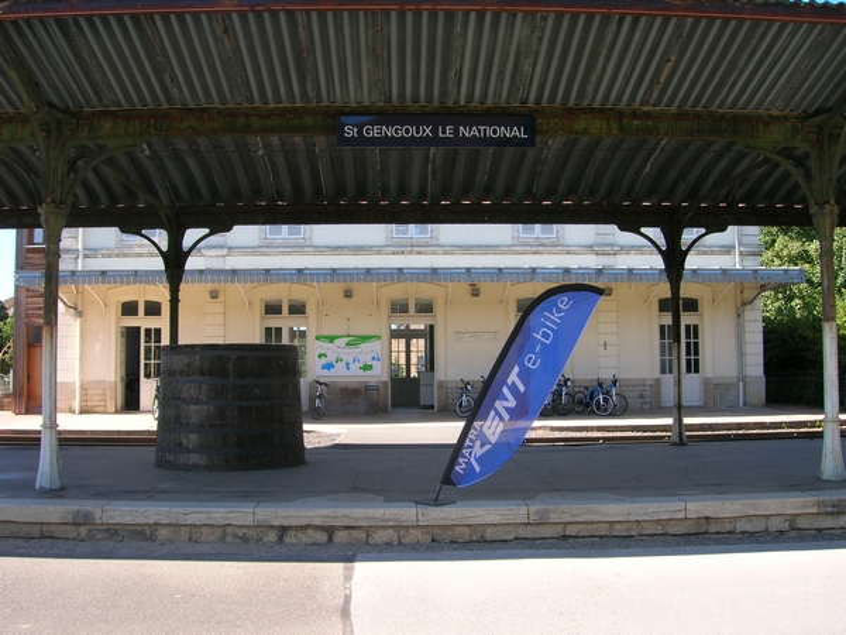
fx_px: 831
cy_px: 318
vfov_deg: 41.8
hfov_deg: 54.0
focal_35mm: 34
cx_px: 423
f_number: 4.9
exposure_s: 1/111
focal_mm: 5.7
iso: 50
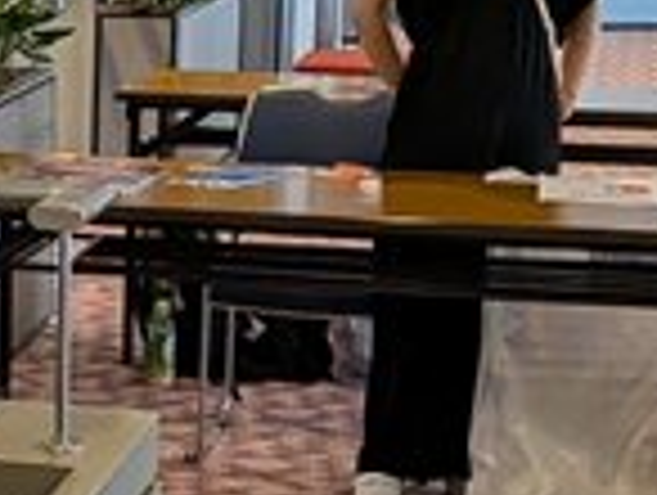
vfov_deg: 11.7
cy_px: 245
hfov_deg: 14.9
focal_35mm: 127
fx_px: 2414
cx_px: -160
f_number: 1.7
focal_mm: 4.53
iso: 552
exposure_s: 1/120
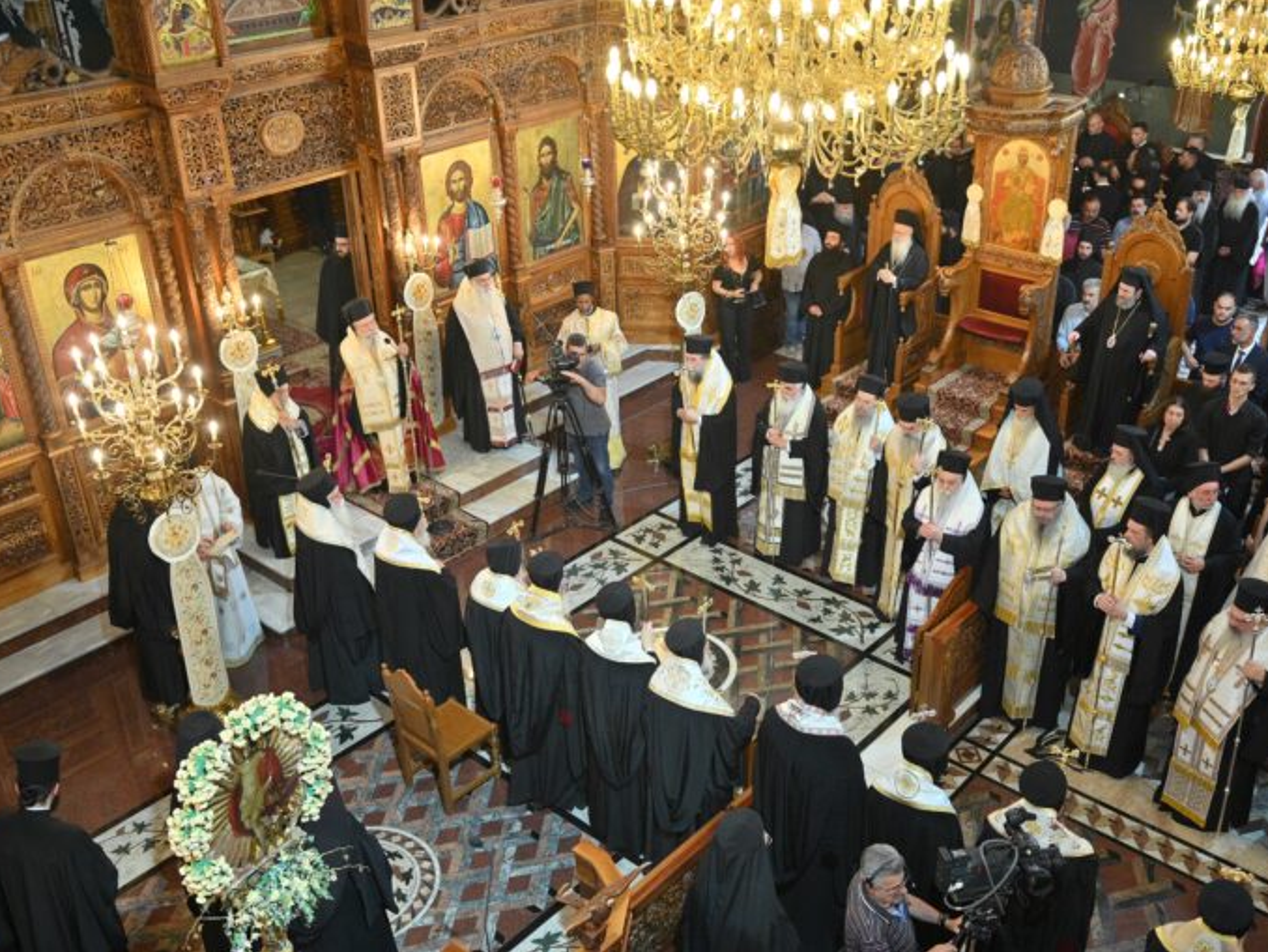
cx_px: 698
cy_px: 476
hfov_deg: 50.0
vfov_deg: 38.7
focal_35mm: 37
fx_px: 1356
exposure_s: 1/200
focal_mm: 34
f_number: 4
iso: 2000
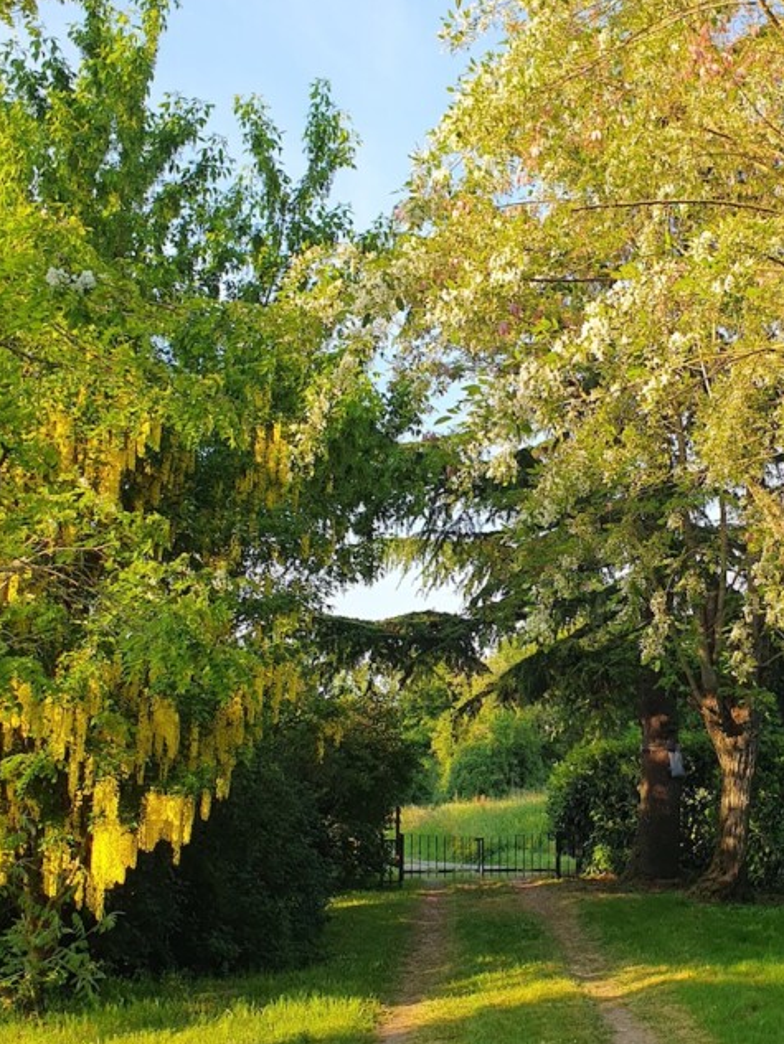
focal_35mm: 42
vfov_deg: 44.7
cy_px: 595
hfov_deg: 34.0
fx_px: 1268
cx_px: 527
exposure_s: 1/417
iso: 50
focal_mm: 4.32
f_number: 2.4
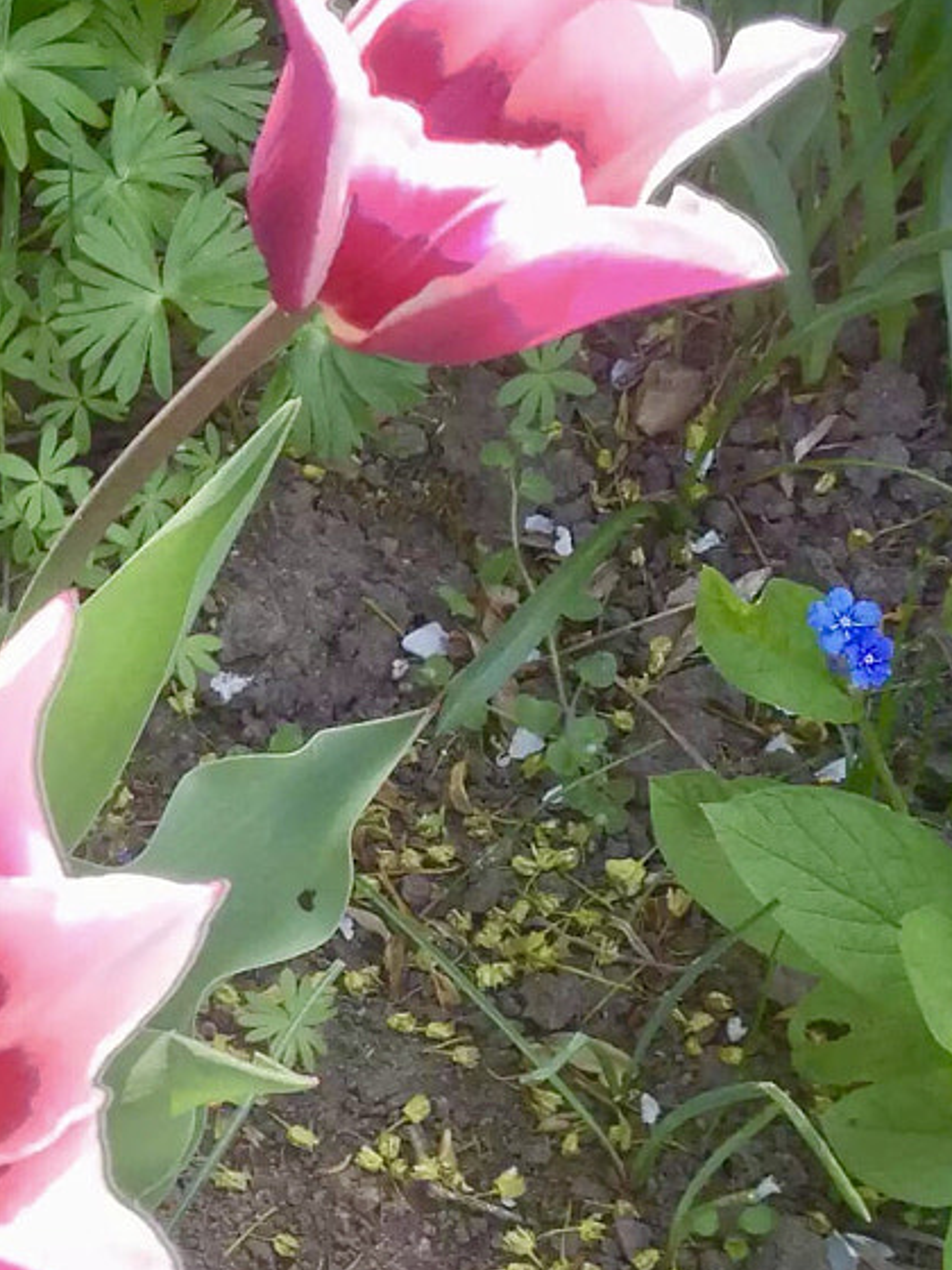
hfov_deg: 14.5
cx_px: -5
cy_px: 630
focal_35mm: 100
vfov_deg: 19.6
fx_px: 3667
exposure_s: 1/120
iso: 64
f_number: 2.4
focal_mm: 4.28
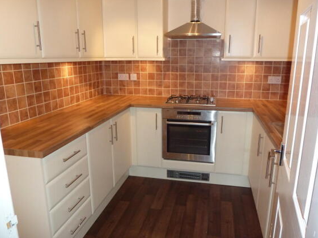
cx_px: 164
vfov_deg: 53.0
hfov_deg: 67.3
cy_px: 117
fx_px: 239
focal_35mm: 26
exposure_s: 1/30
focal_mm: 4.1
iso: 200
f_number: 3.3
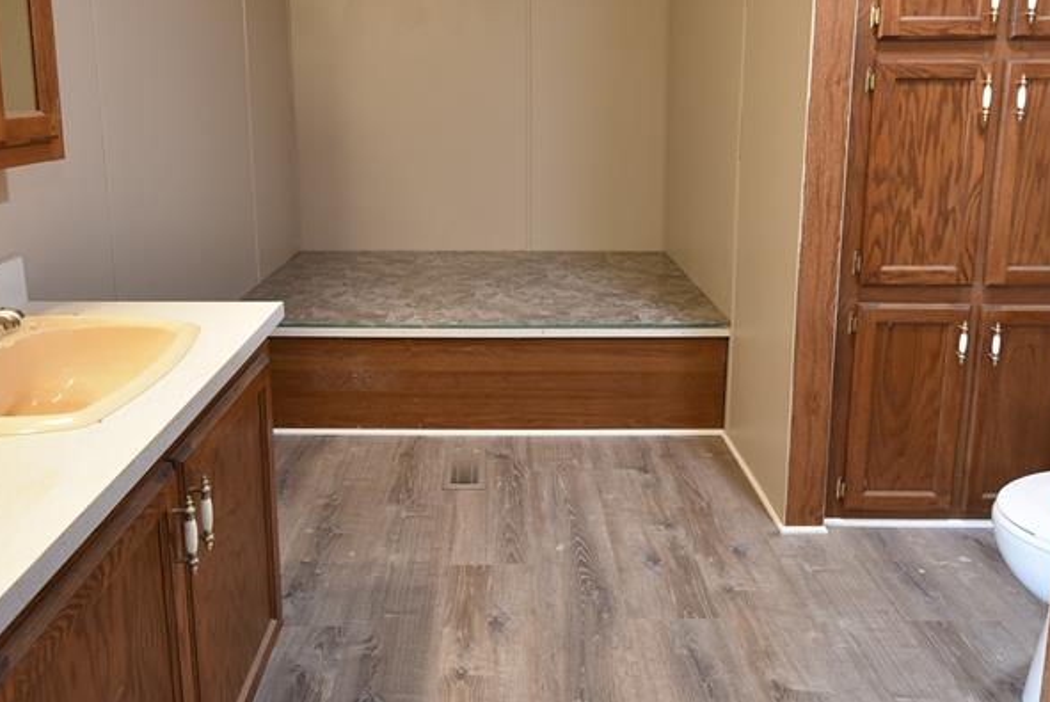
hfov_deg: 69.2
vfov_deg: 48.3
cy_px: 203
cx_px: 471
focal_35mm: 26
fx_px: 759
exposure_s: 1/10
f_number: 4
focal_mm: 10
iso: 250
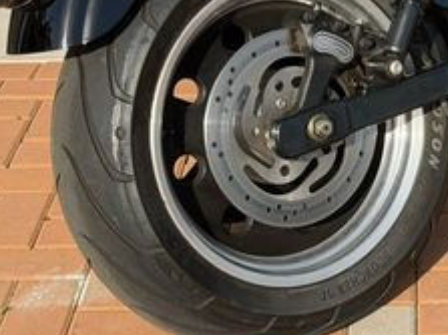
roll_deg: +0.0
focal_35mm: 138
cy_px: -118
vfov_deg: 10.5
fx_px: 1785
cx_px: 506
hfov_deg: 14.0
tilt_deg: -14.2
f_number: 1.78
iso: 80
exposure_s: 1/2494
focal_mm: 6.76
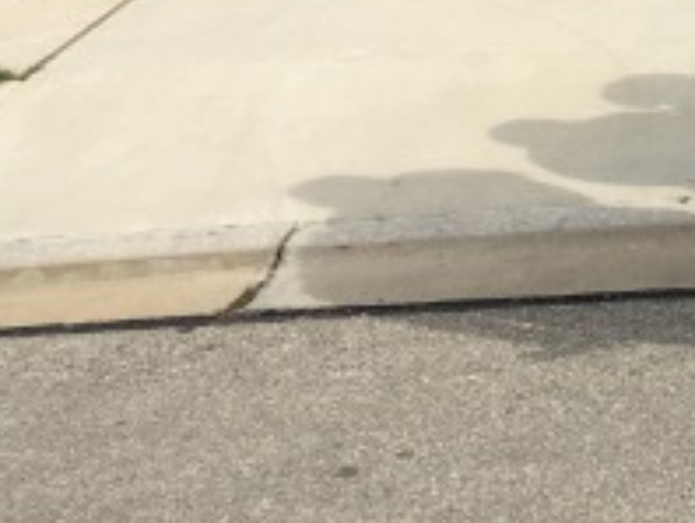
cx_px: 1130
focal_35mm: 117
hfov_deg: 15.2
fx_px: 2352
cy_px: -232
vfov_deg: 12.2
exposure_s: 1/2198
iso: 25
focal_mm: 4.15
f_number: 2.2
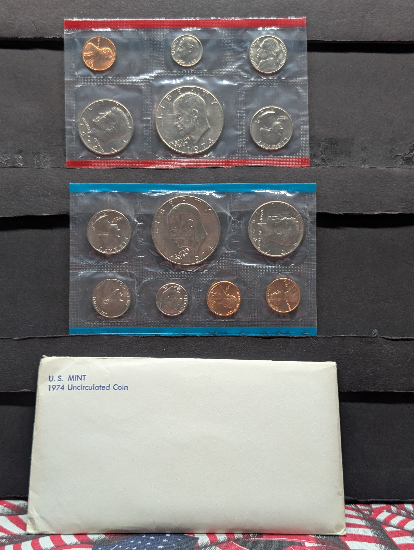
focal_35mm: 49
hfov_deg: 29.7
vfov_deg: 38.9
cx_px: 207
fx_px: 779
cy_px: 275
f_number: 1.68
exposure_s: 1/68.6
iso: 54
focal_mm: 6.9
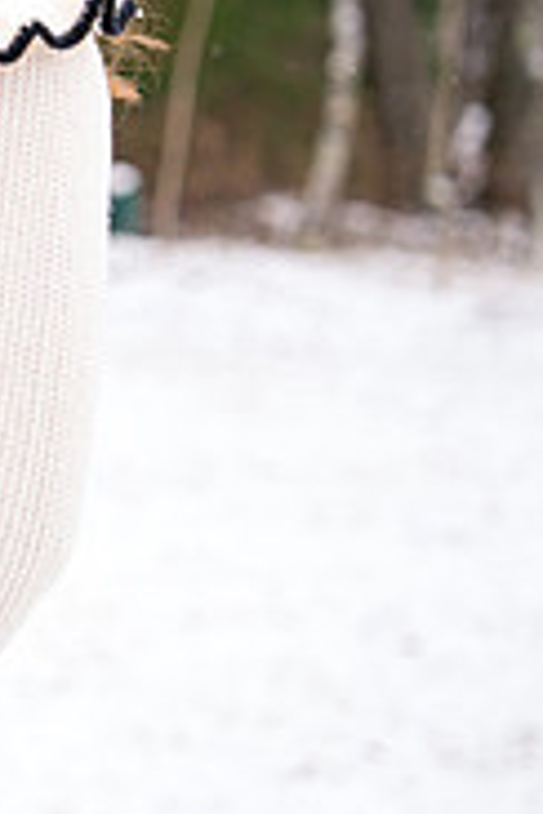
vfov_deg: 10.3
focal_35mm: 200
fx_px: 4525
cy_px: 171
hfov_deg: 6.6
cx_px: -596
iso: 400
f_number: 2.8
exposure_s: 1/250
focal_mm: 63
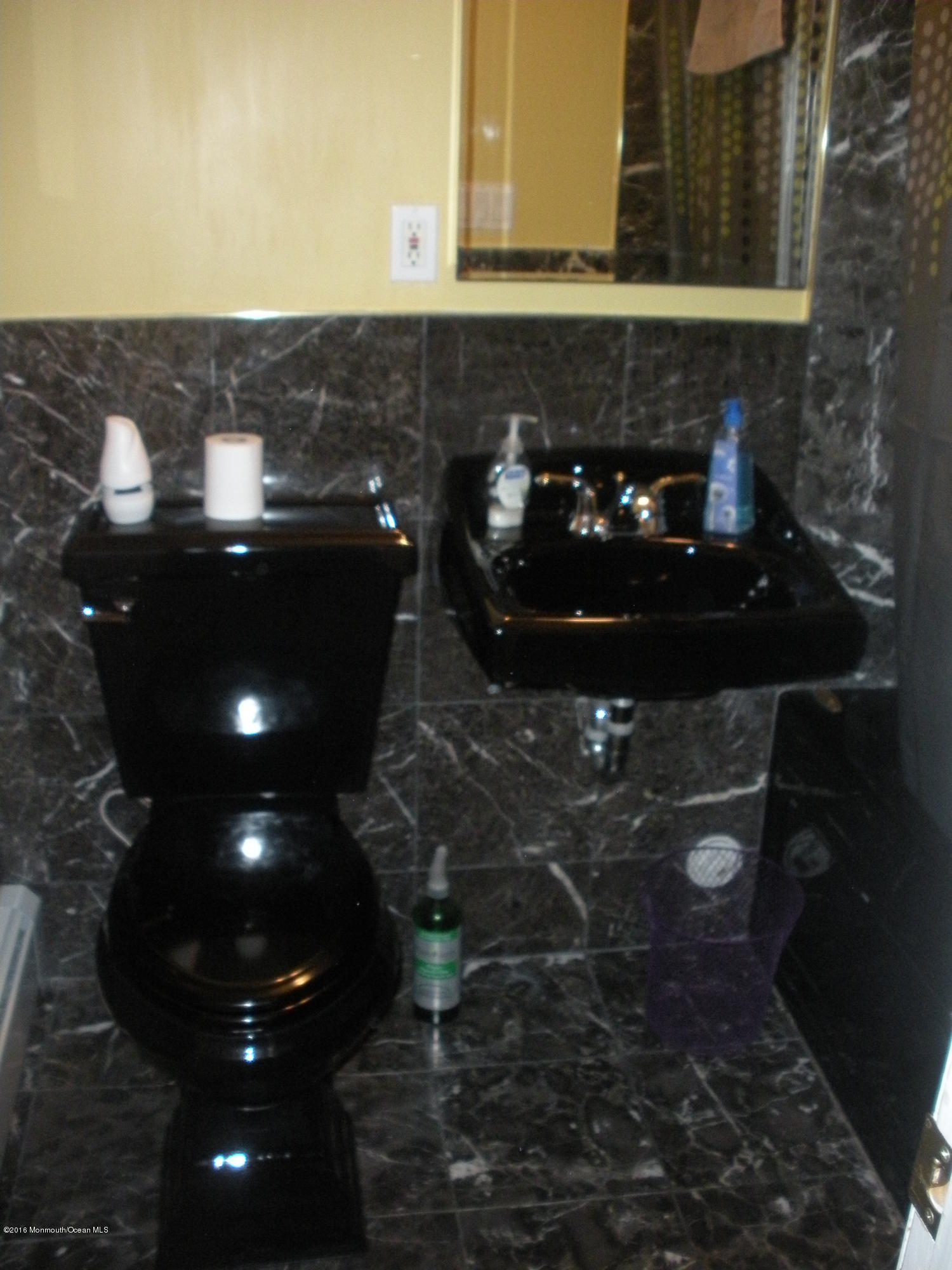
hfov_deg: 40.7
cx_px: 476
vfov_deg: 52.6
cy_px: 635
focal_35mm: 35
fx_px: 1283
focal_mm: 6.3
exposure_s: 1/60
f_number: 3.5
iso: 400
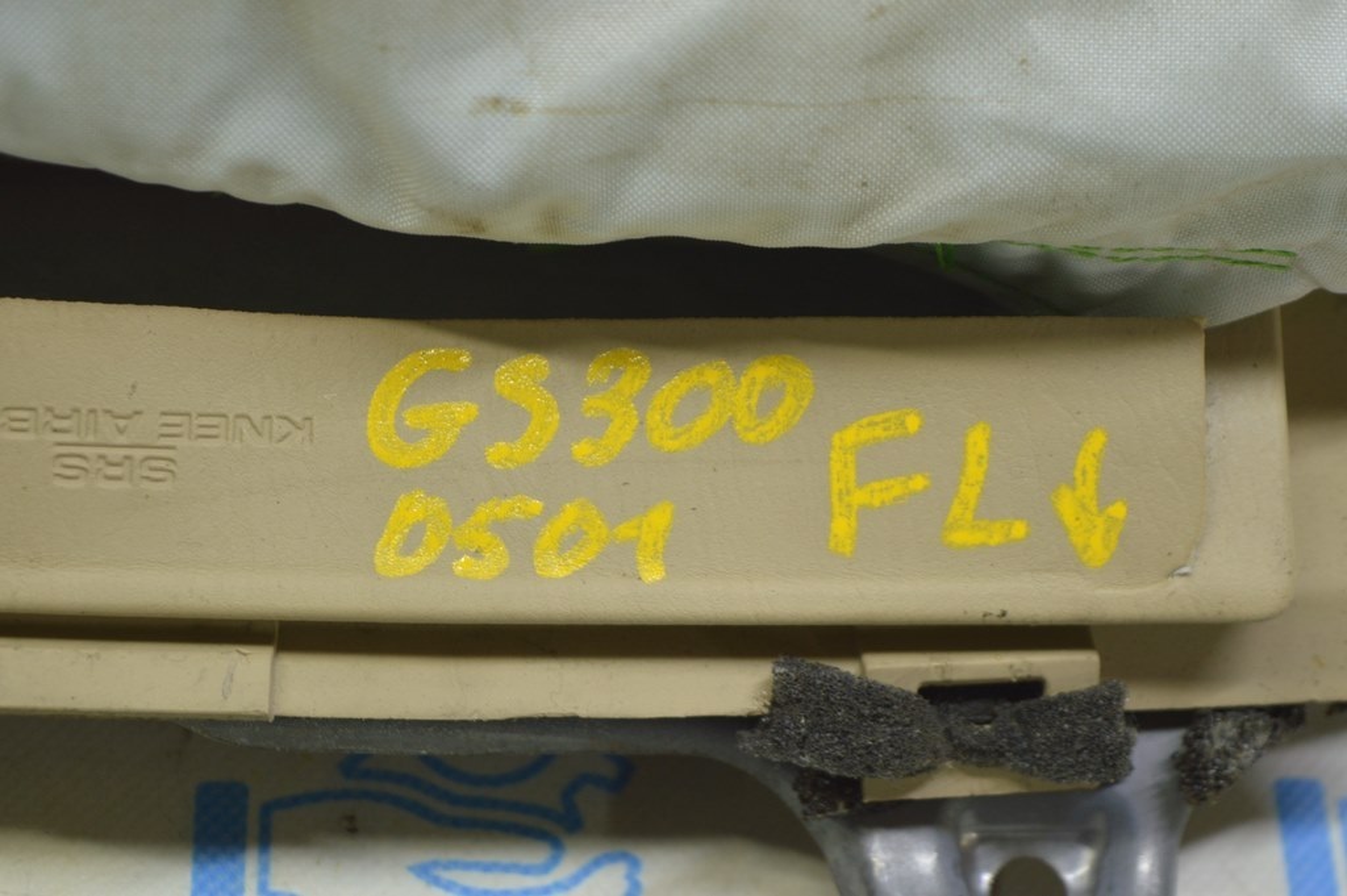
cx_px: 674
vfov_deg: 17.5
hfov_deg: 26.0
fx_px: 2916
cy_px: 448
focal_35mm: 78
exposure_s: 1/20
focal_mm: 52
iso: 400
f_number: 5.6
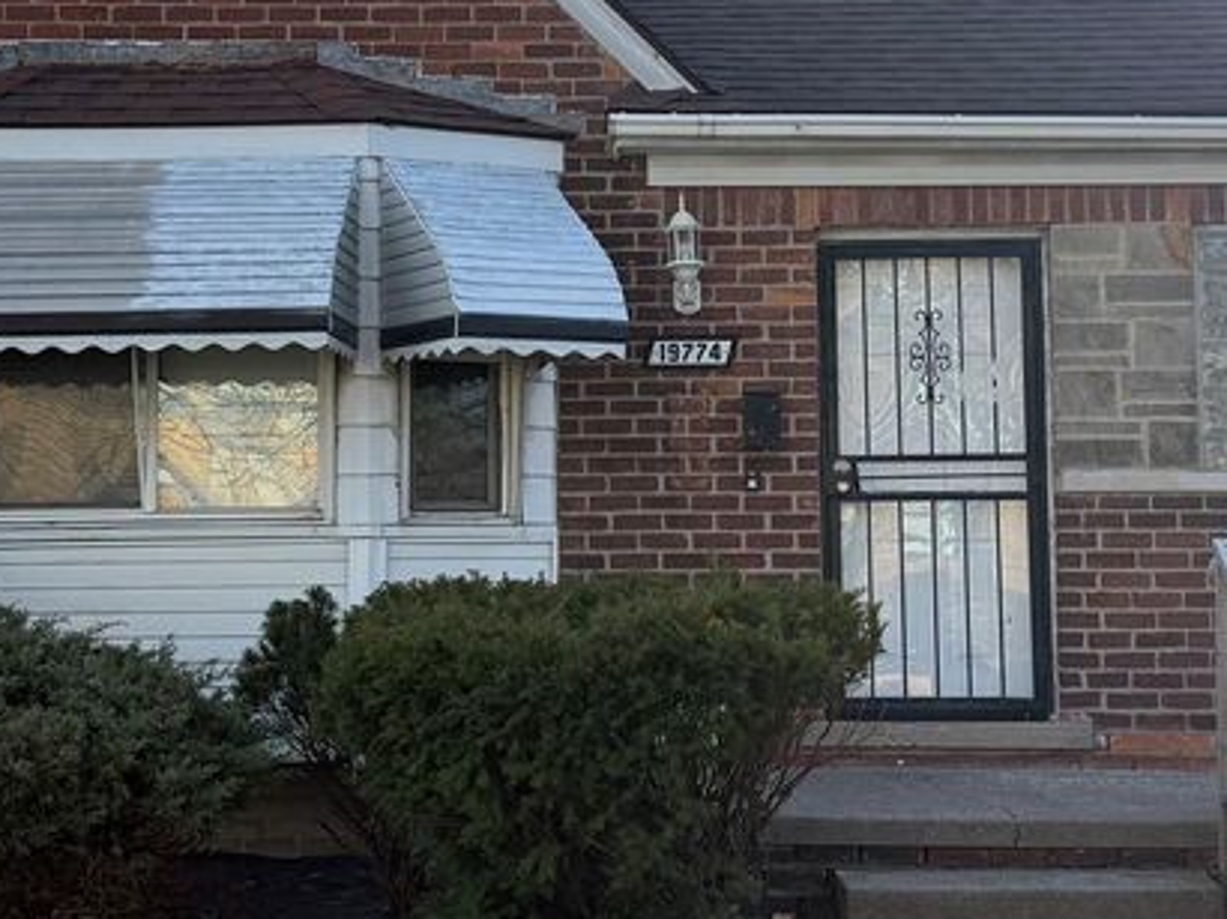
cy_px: 353
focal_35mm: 60
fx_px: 2126
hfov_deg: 32.2
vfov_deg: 24.3
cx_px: 605
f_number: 1.78
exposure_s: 1/2611
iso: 100
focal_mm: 6.76
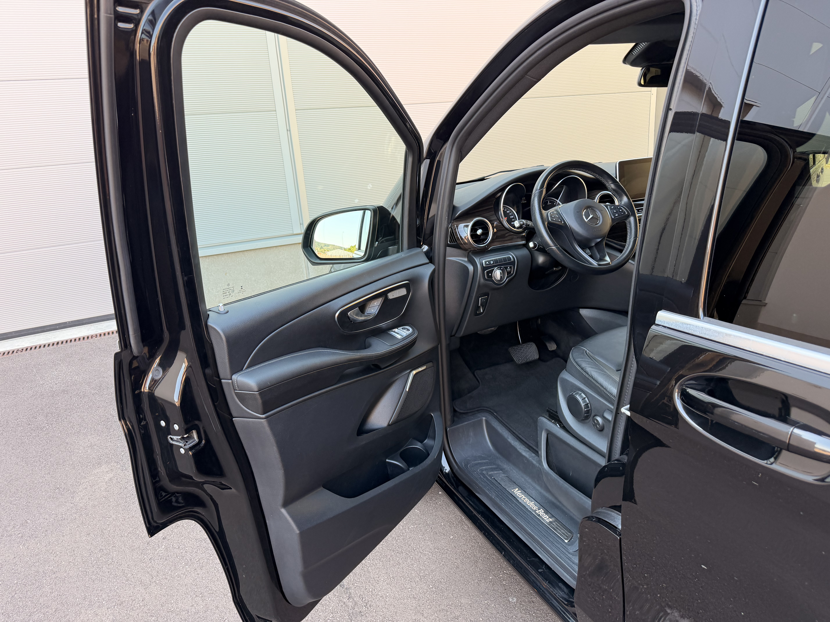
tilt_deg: -16.9
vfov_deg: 56.8
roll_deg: +4.7
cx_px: 415
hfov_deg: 71.6
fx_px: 575
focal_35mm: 24
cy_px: 311
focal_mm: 6.76
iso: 100
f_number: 1.78
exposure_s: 1/187
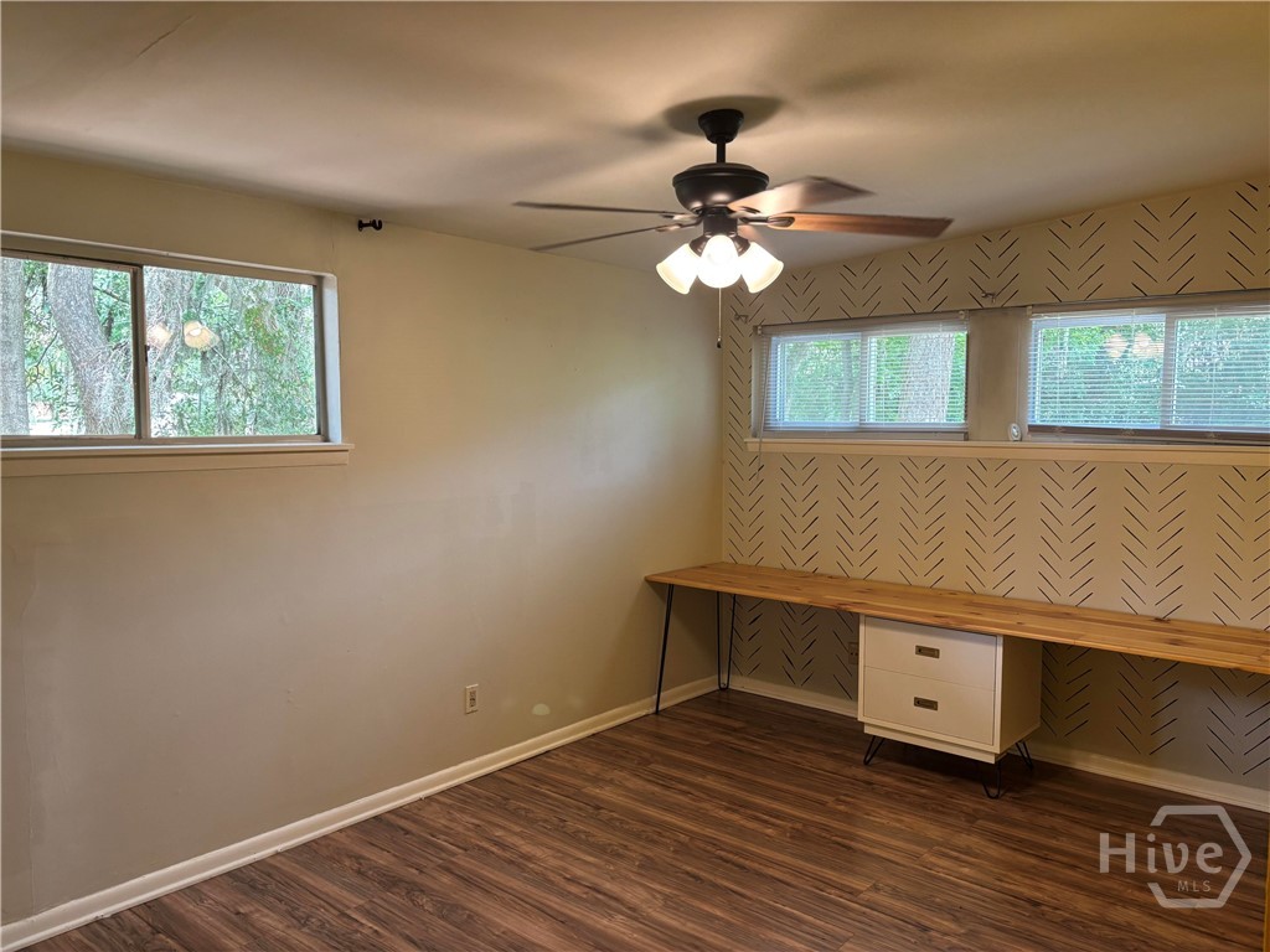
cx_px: 635
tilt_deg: -4.8
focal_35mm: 26
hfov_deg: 67.3
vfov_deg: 53.1
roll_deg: +0.3
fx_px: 954
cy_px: 476
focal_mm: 5.96
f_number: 1.6
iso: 125
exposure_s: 1/60
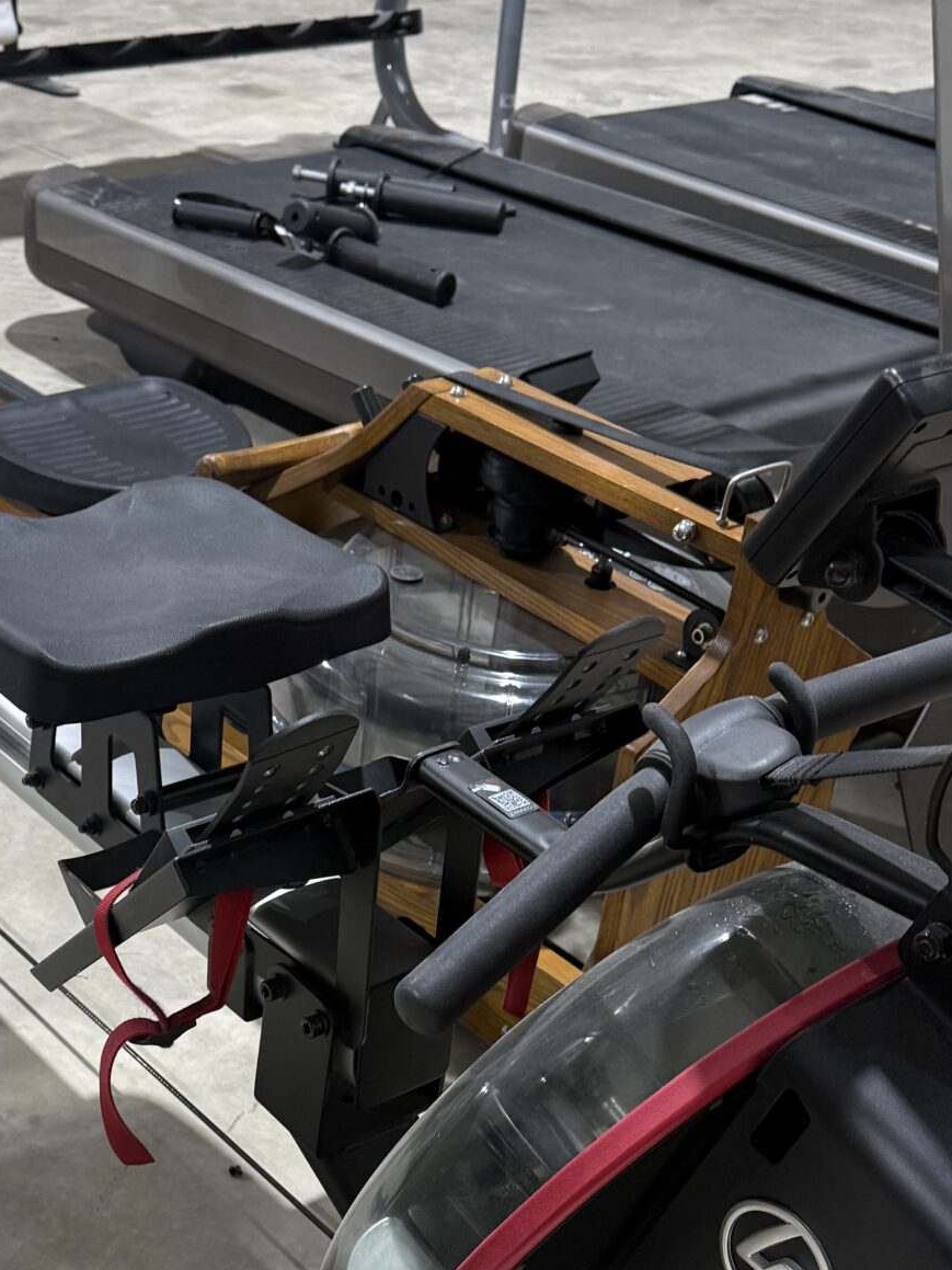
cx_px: 355
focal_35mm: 53
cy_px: 1061
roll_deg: -5.3
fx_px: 1944
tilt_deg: -38.0
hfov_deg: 27.4
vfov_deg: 34.8
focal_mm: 6.76
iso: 160
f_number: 1.78
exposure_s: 1/60
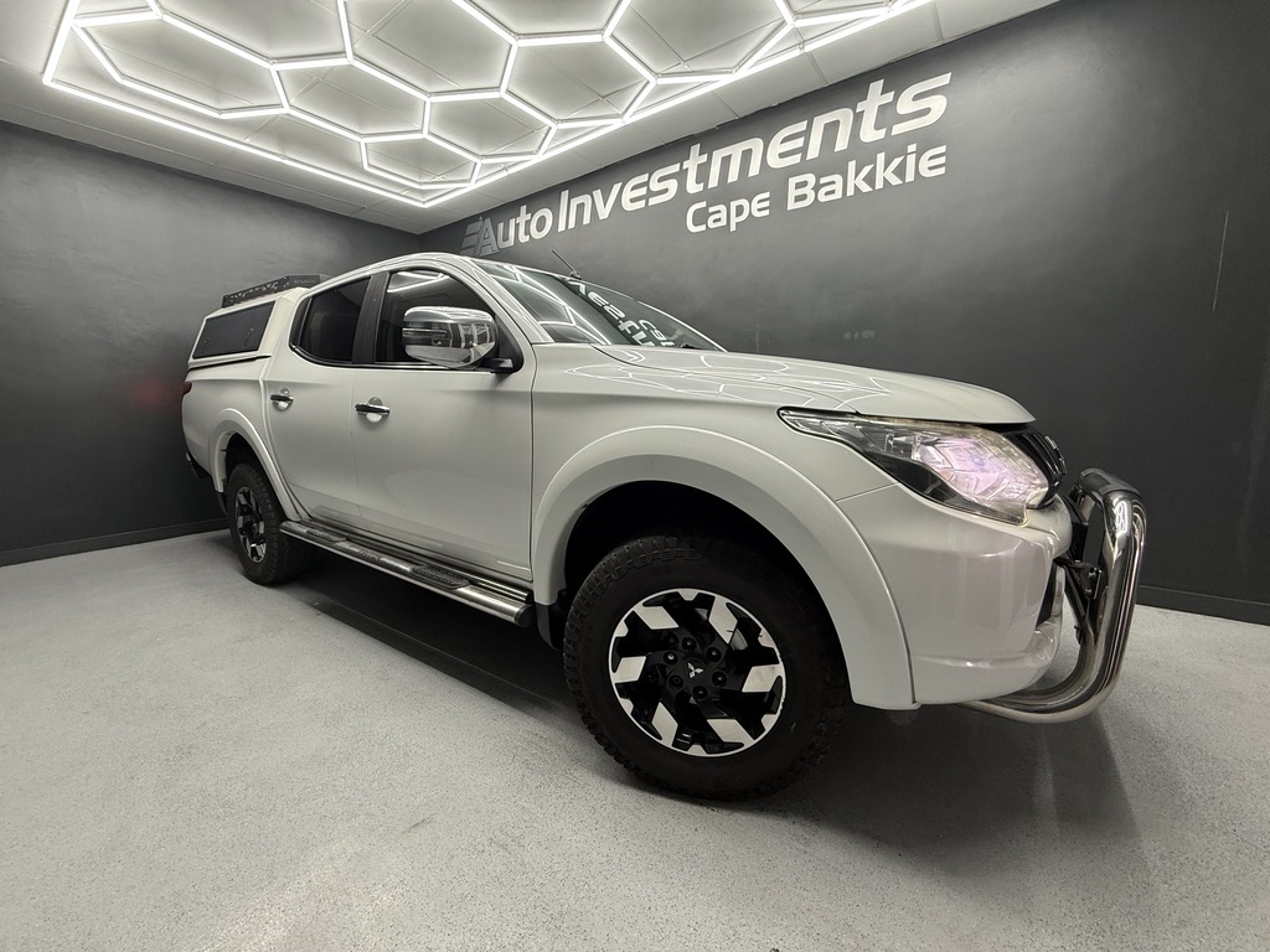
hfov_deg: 102.1
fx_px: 514
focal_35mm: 14
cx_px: 635
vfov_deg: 85.7
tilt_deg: -7.7
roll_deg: +0.6
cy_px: 476
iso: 160
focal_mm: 2.22
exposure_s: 1/100
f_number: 2.2
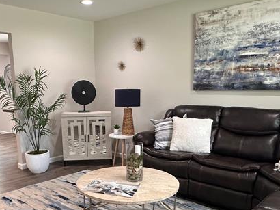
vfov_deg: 39.9
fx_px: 283
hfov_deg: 52.5
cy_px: 147
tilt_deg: -11.4
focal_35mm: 35
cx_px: 122
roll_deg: +0.8
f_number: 2.2
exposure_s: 1/60
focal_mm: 2.22
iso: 160
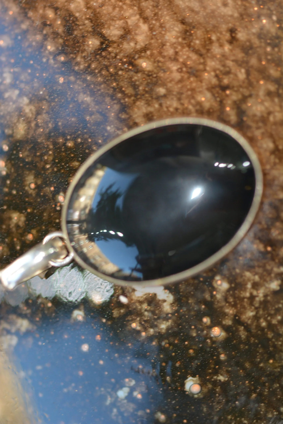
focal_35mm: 158
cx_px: 142
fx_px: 1856
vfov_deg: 13.0
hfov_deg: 8.7
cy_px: 212
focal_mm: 105
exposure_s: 1/80
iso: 360
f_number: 3.8
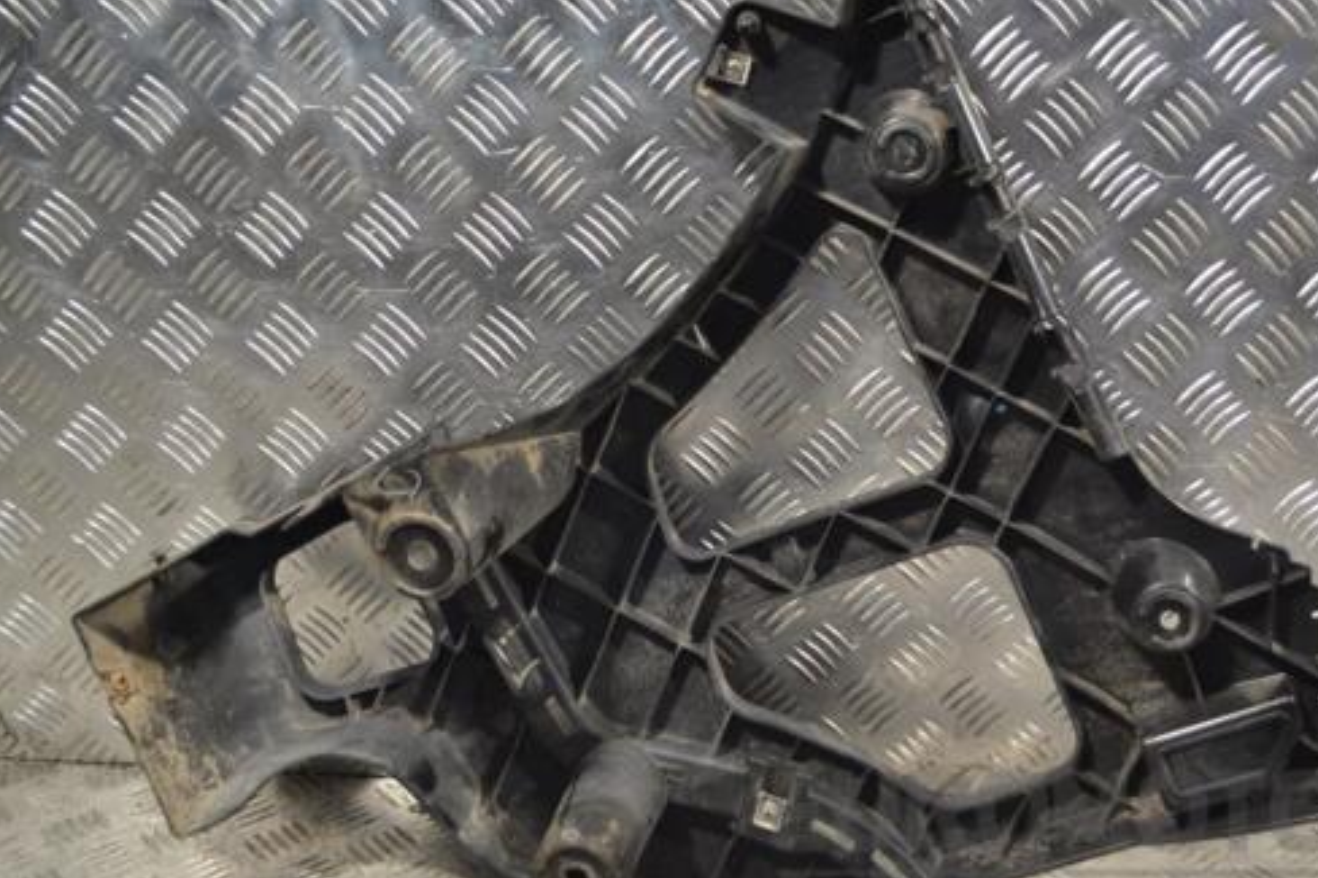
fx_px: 1757
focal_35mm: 48
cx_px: 721
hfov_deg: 41.1
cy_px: 451
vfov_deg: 28.1
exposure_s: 1/60
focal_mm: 26
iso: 400
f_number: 4.2
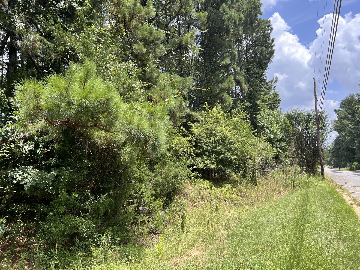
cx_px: 180
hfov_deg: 67.3
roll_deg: +2.9
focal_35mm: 26
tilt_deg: +7.4
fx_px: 270
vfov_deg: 53.1
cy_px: 135
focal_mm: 5.7
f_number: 1.5
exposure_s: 1/1124
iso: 50
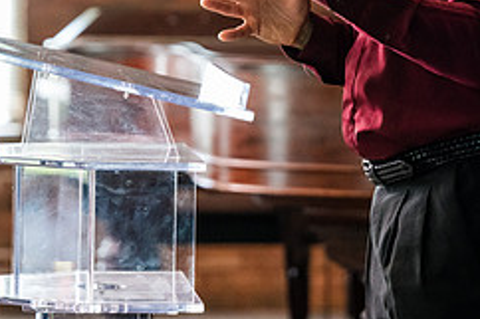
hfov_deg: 7.2
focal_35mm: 288
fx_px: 3837
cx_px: 248
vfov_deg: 4.8
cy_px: -19
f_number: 3.2
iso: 2500
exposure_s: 1/200
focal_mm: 120
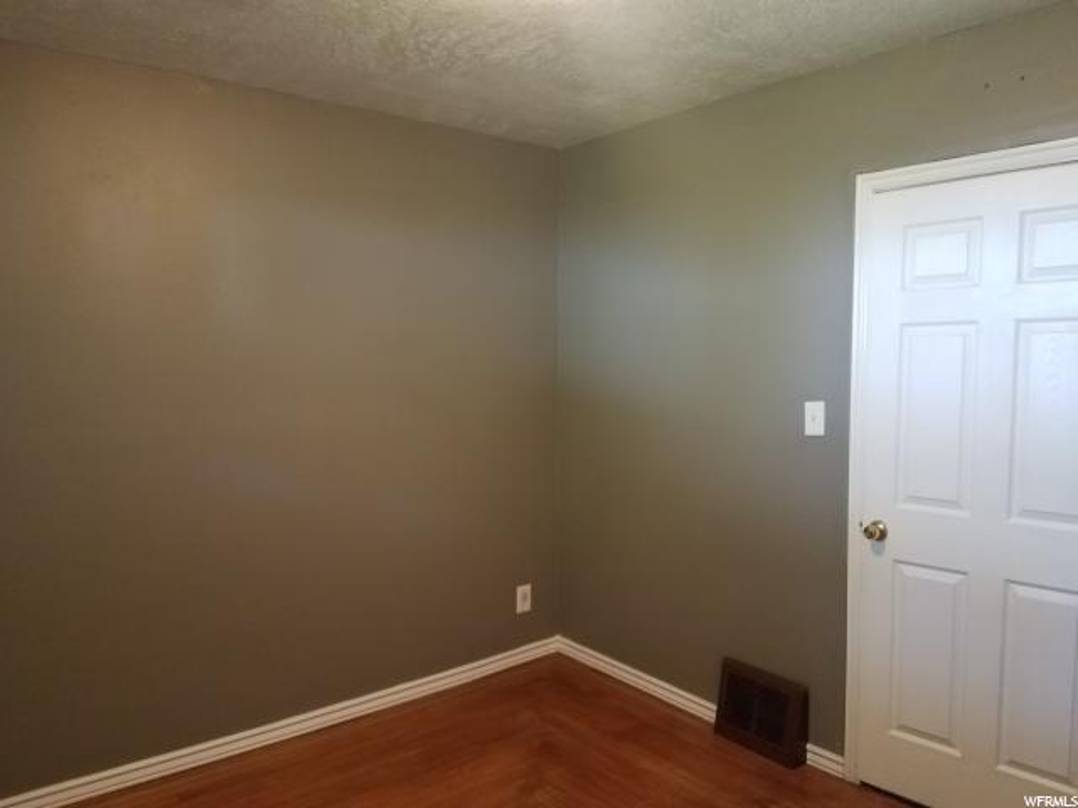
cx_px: 539
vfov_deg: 53.1
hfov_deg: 67.3
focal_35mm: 26
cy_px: 404
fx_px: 810
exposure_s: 1/24
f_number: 1.7
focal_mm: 4.2
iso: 160
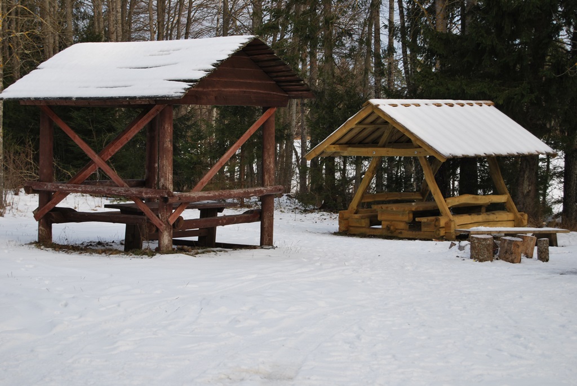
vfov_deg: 16.6
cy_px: 193
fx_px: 1324
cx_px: 288
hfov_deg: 24.6
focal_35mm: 82
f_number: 5.6
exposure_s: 1/125
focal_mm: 55
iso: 110
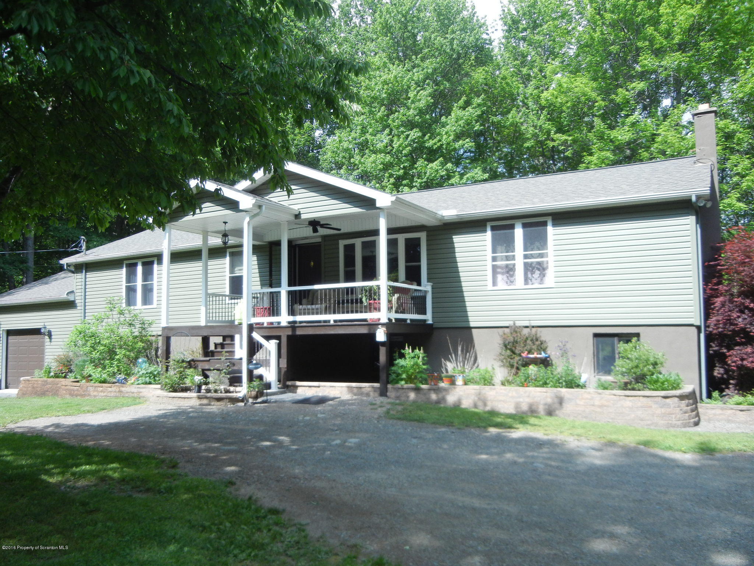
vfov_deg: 46.8
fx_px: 653
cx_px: 377
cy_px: 283
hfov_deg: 60.0
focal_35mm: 30
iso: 160
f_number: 3.5
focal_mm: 5.4
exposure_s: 1/473
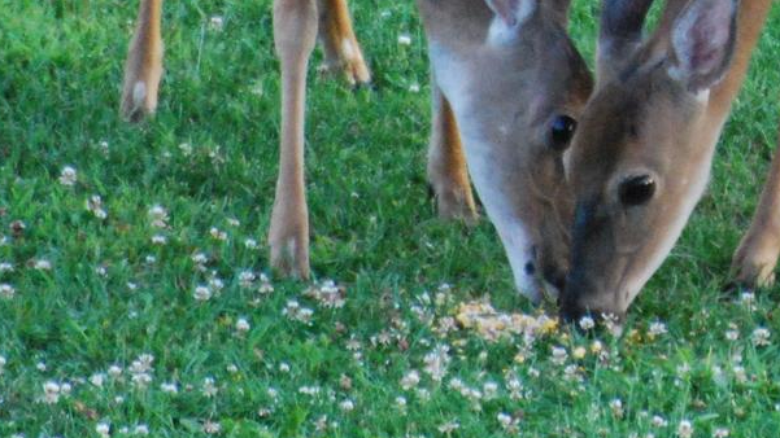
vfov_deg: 0.8
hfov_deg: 1.3
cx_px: 980
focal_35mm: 1607
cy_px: -317
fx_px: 33235
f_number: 5.6
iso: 1600
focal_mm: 300
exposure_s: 1/250
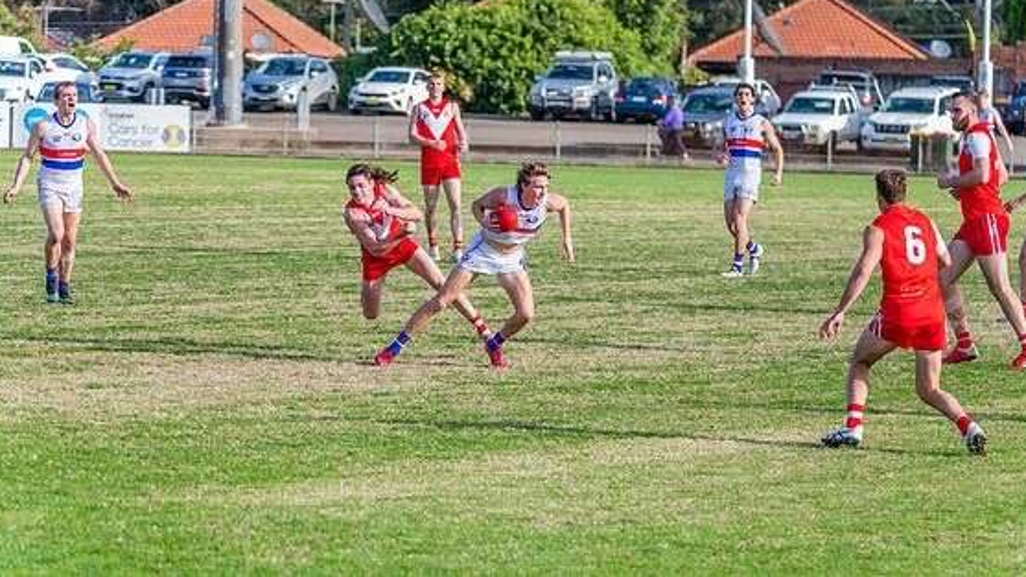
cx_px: 521
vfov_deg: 5.6
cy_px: 302
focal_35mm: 218
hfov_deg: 9.9
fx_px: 5929
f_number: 6.3
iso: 800
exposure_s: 1/1600
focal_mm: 200
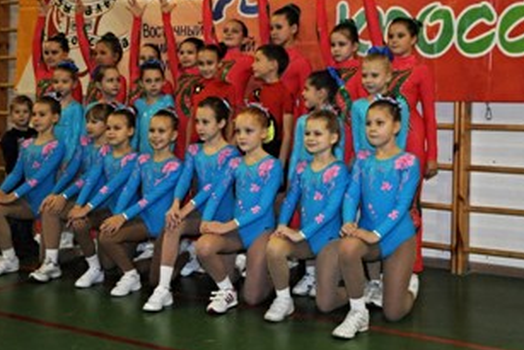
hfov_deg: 36.4
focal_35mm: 55
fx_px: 797
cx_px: 263
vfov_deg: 24.6
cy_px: 100
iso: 2000
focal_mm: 25
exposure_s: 1/250
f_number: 4
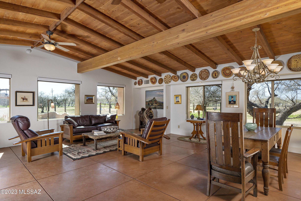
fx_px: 159
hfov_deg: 86.9
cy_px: 100
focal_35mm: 19
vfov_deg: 64.5
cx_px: 150
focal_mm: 19
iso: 200
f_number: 7.1
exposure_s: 1/200
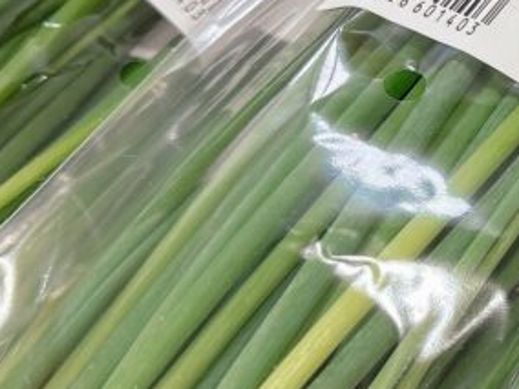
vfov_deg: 16.8
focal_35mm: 88
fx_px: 1319
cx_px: 663
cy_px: 150
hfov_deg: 20.4
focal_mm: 5.96
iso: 80
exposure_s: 1/60
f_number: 1.6
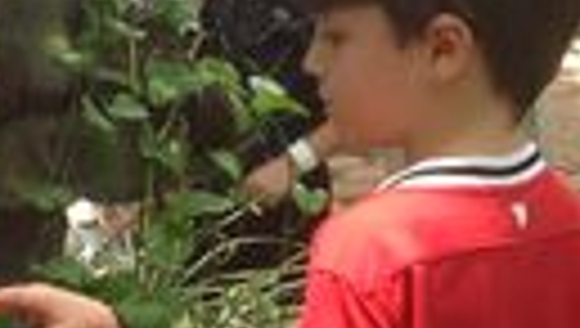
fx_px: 2911
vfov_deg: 6.4
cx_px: -279
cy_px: 332
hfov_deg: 11.0
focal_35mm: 189
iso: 50
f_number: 2.4
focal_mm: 4.28
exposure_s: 1/165
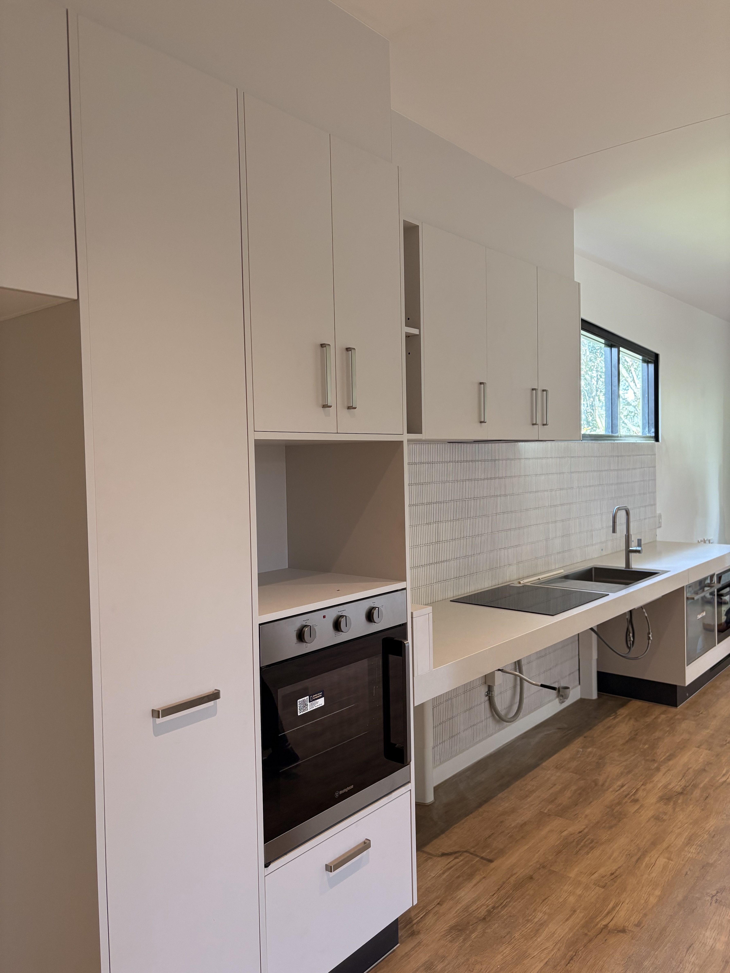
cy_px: 486
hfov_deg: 53.1
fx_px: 731
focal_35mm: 26
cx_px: 365
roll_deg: +2.0
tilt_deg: -1.2
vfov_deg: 67.3
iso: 125
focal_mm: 5.96
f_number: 1.6
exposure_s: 1/110
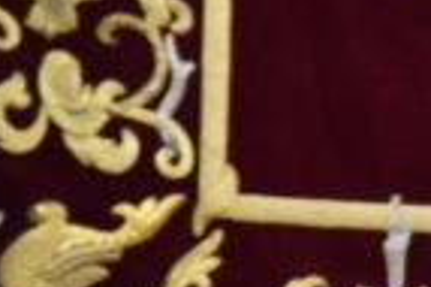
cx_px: 781
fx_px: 11588
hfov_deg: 2.1
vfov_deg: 1.4
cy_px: 486
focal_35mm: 969
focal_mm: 140
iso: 2000
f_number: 5.6
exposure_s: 1/30
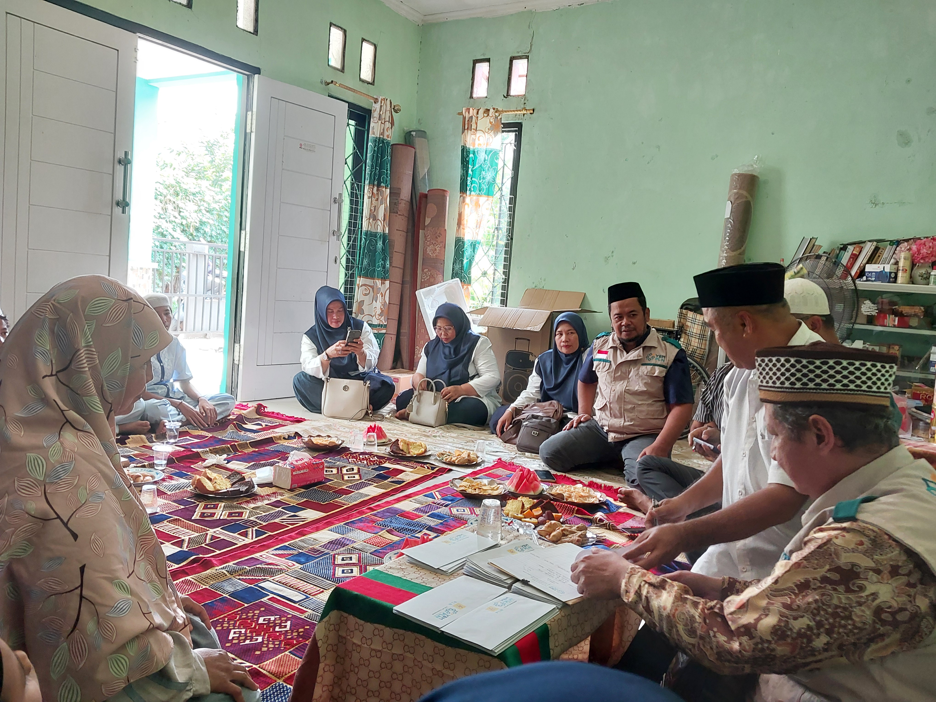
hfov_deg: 60.0
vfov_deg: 46.8
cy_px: 351
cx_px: 468
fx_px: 811
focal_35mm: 30
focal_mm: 4.6
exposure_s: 1/60
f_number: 1.8
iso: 250
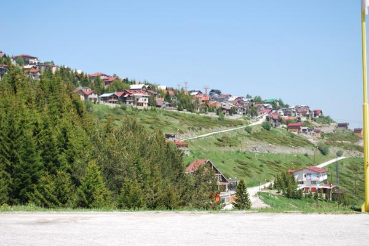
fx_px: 769
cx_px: 184
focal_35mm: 75
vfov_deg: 18.2
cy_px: 123
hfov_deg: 27.0
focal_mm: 50
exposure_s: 1/200
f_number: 7.1
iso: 100
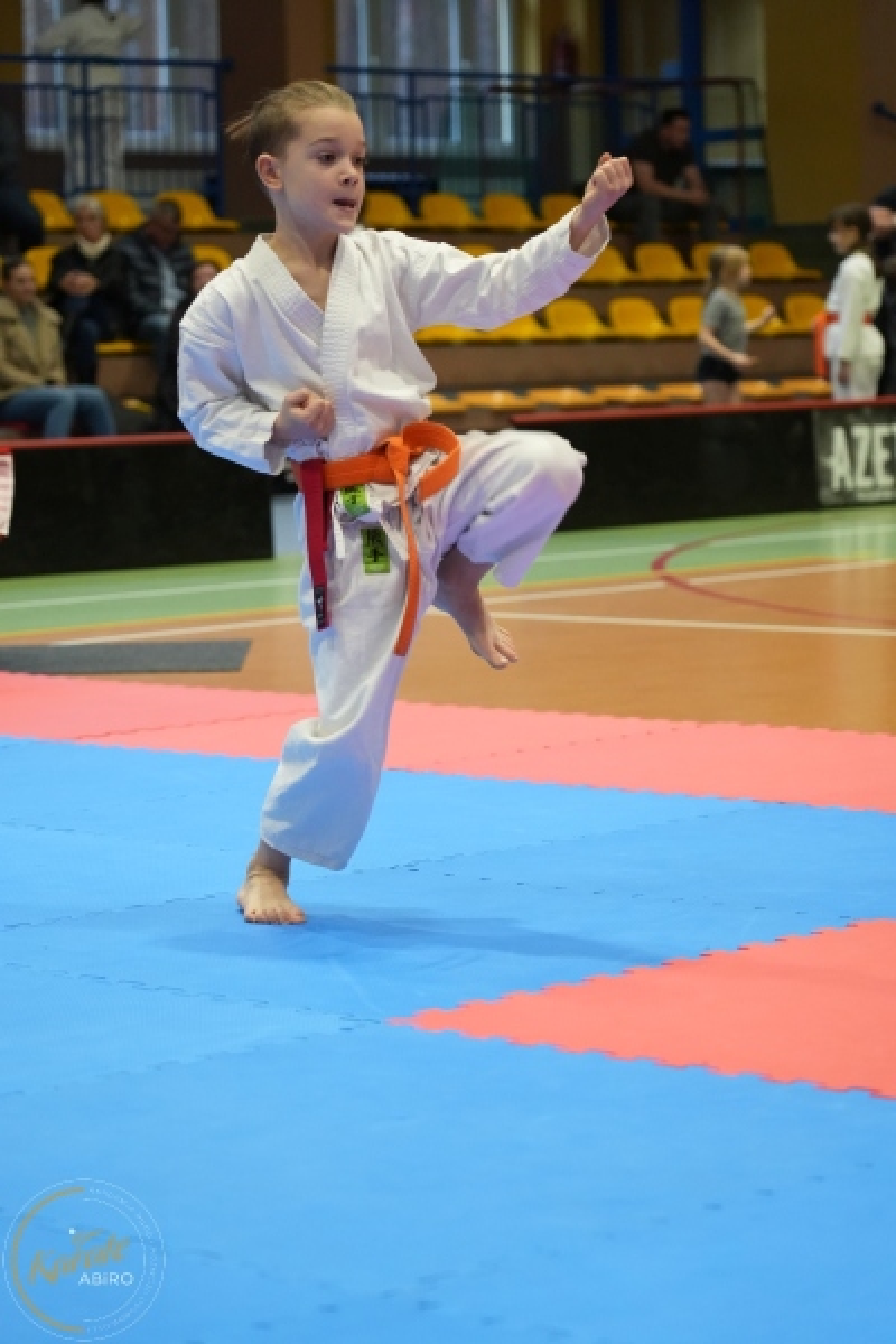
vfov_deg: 19.5
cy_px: 672
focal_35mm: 105
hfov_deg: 13.0
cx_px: 448
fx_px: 3920
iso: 4000
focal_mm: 105
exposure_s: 1/250
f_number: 4.5
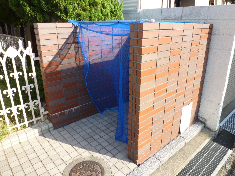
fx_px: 170
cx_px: 118
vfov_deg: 54.9
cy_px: 88
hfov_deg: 69.4
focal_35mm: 25
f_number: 4
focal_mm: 4.5
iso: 125
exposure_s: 1/250
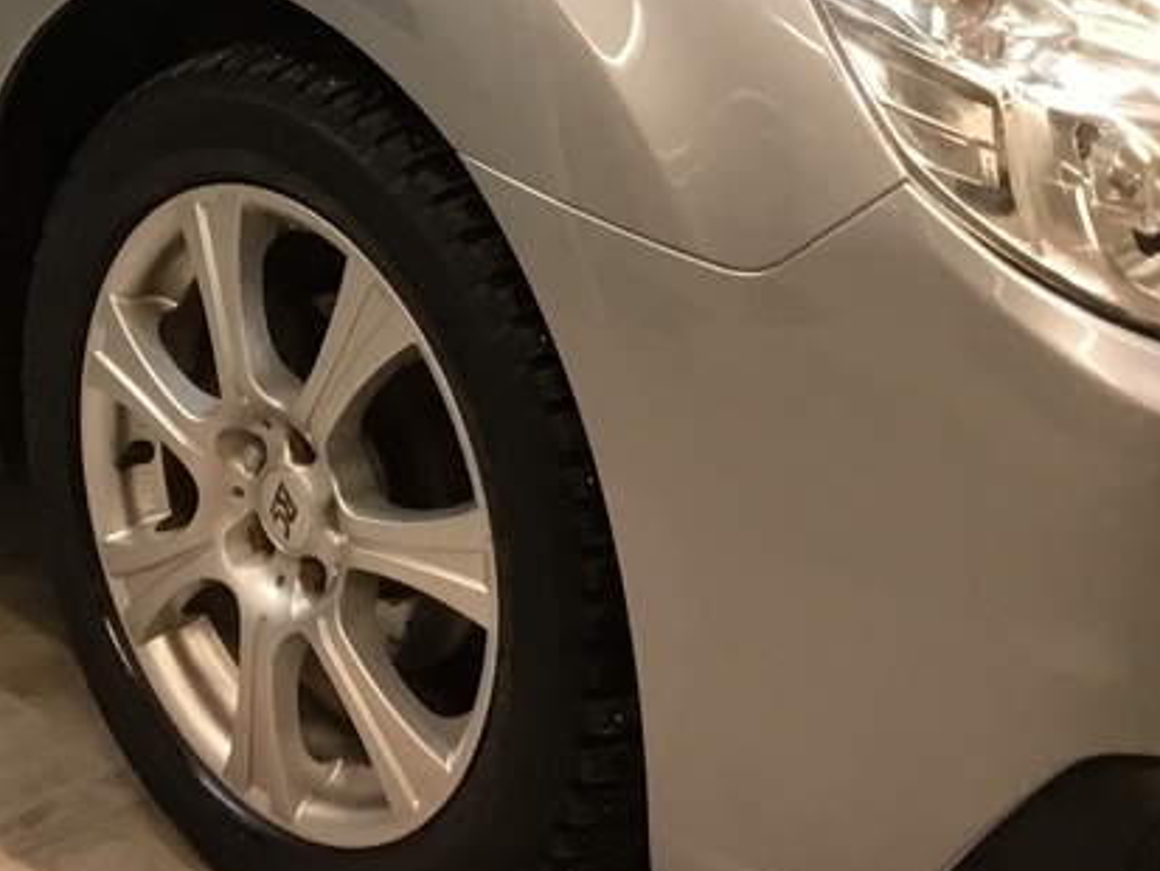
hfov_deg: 18.2
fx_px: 3620
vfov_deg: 12.9
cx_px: 626
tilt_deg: -12.4
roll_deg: -1.5
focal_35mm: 108
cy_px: -469
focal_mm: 3.3
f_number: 2.4
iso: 50
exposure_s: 1/33
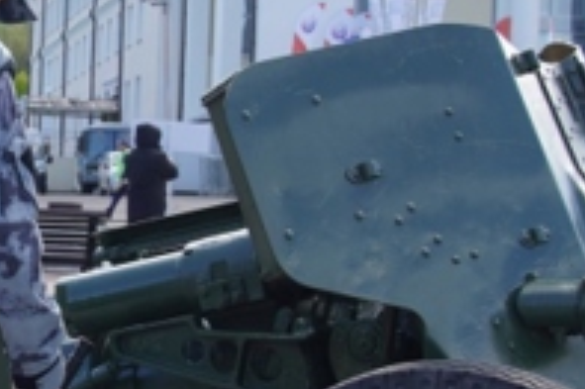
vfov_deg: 10.0
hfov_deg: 14.8
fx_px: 2224
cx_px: 58
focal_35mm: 137
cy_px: 199
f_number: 6.3
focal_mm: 24
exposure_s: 1/160
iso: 100
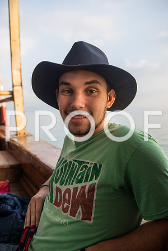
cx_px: 84
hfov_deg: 42.3
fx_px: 217
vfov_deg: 60.3
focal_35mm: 31
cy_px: 126
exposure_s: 1/200
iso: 100
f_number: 2.8
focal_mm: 31
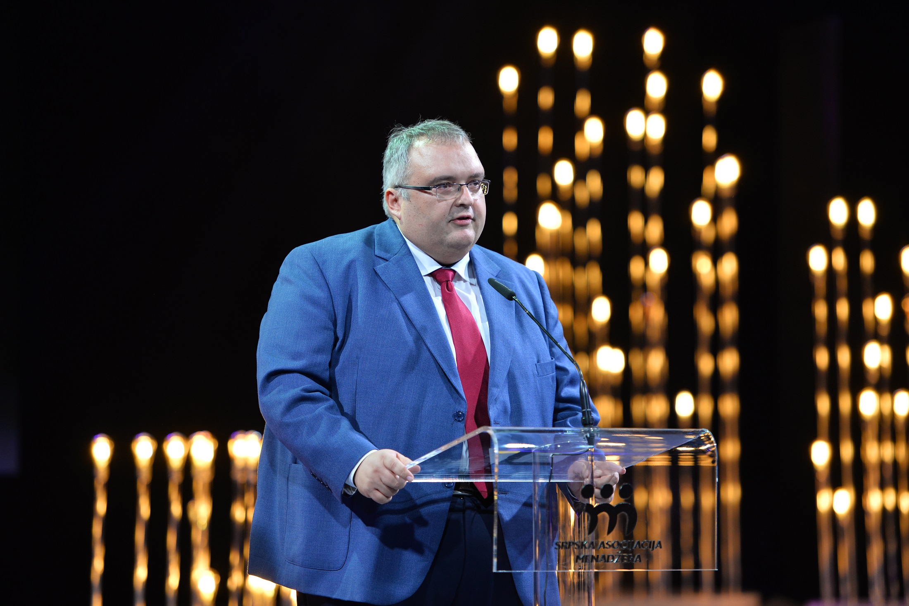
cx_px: 454
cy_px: 303
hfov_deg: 13.2
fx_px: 3915
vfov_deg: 8.9
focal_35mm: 155
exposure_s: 1/400
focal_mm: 155
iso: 640
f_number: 2.8
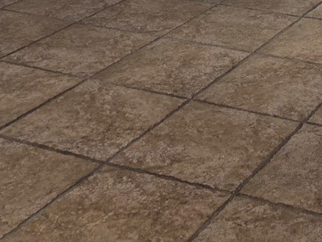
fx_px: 782
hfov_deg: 21.7
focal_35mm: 84
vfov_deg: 15.4
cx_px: 379
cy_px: -180
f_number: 1.7
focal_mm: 6.3
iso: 80
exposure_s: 1/120
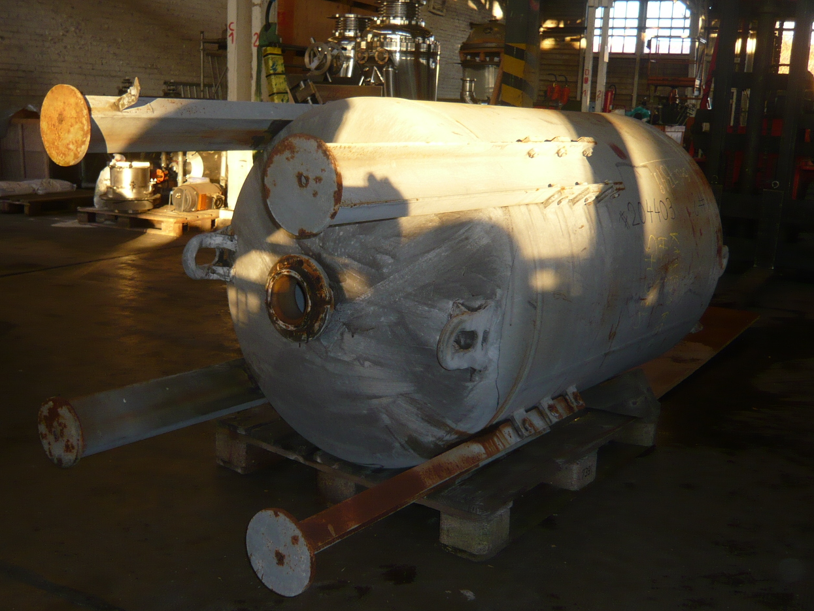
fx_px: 870
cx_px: 396
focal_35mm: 37
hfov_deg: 50.1
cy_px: 302
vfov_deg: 38.7
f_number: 2.8
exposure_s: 1/50
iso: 100
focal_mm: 4.6
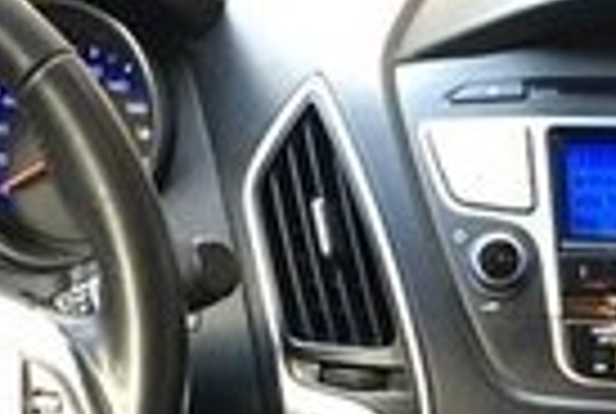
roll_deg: -0.1
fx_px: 2487
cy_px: 677
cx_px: 567
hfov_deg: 14.0
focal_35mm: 145
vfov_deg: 9.2
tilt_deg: -28.6
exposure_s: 1/33
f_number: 2.2
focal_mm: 4.15
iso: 125
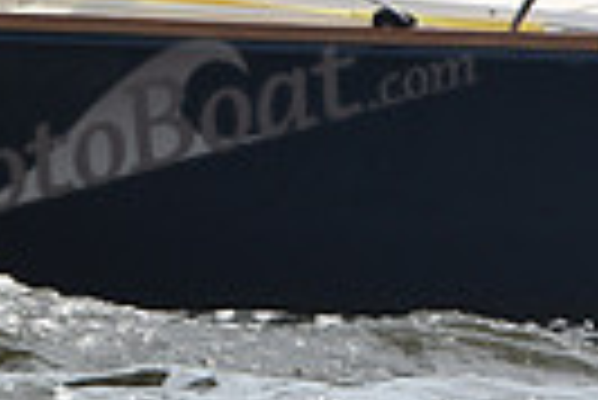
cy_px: -38
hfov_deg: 2.6
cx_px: -387
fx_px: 13370
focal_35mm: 804
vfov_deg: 1.7
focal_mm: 185
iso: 320
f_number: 9
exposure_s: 1/1250
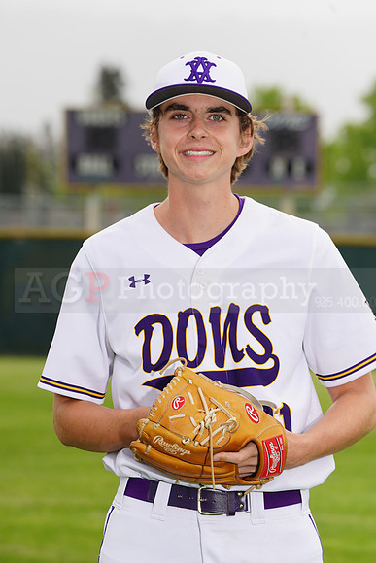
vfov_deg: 8.9
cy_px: 282
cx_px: 188
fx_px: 3632
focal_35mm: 232
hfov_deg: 5.9
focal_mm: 232
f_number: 9
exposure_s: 1/250
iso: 160
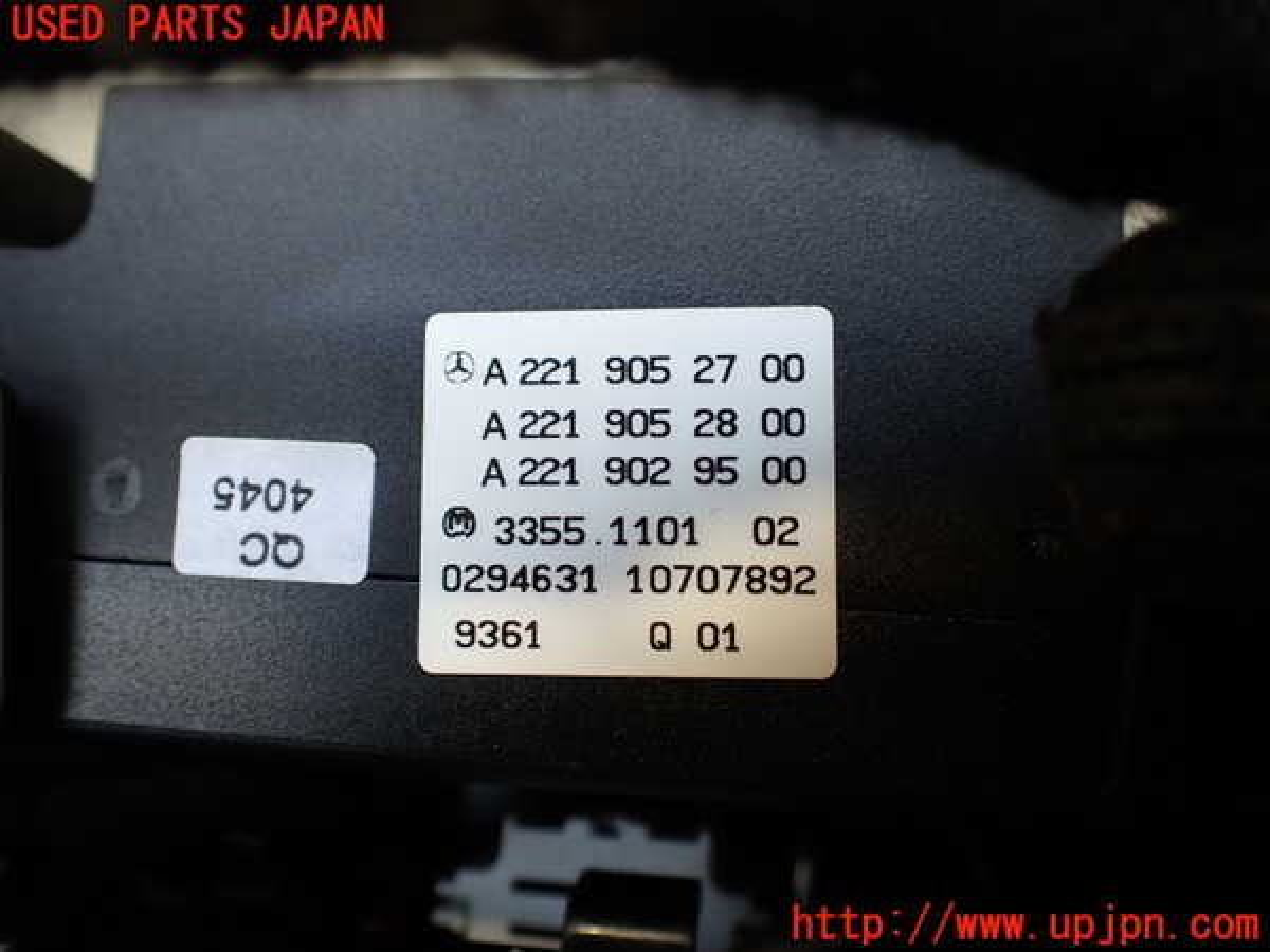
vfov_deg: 46.8
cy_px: 476
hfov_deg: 60.0
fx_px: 1101
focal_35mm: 30
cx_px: 635
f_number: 2.3
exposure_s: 1/160
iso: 100
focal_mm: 5.4
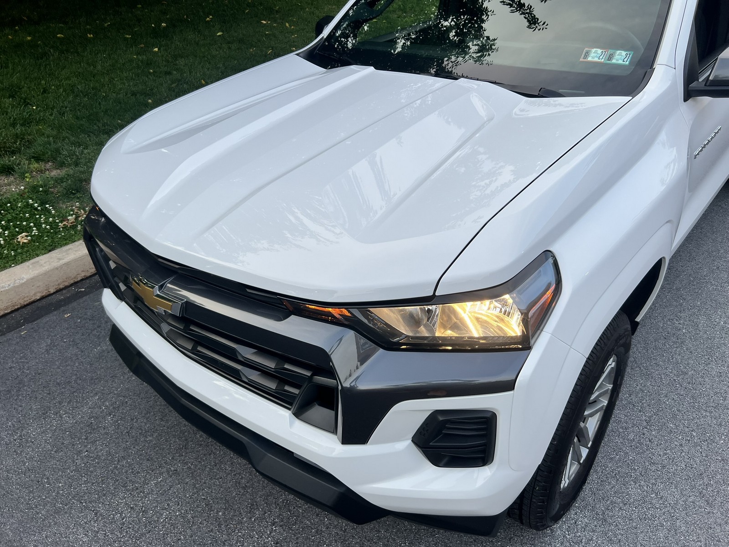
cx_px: 364
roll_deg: +4.8
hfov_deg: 67.3
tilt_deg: -32.8
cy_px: 274
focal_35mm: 26
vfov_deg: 53.1
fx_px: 548
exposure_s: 1/162
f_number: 1.5
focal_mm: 5.7
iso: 40
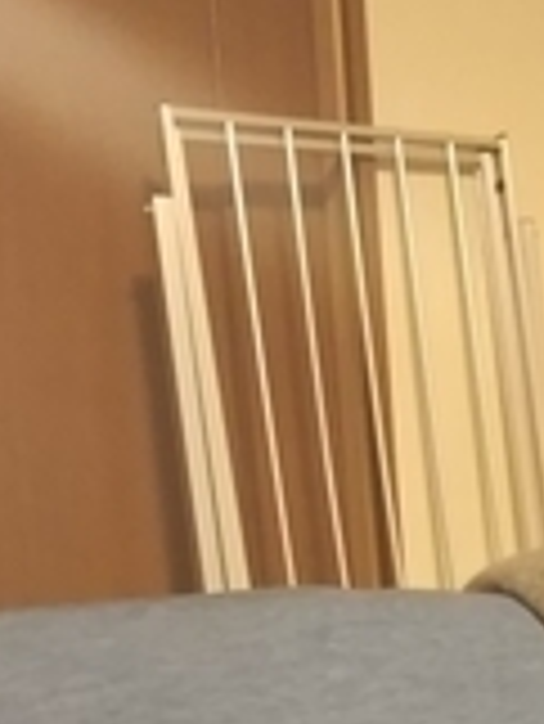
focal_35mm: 93
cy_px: 935
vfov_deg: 19.5
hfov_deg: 15.4
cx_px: 641
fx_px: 1946
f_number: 2.2
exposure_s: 1/9
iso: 640
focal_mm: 4
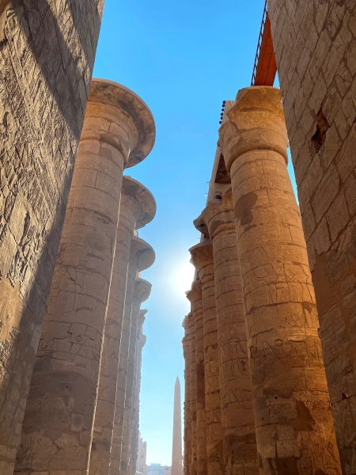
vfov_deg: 67.3
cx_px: 178
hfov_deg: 53.1
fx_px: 357
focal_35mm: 26
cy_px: 238
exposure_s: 1/2762
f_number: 1.8
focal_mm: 4.25
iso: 32
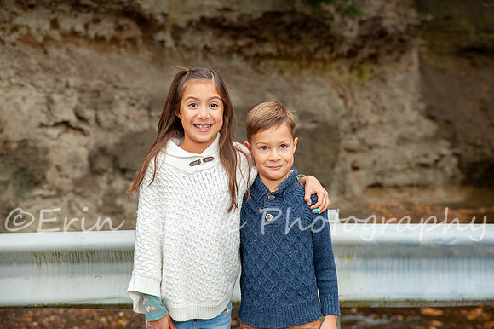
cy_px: 164
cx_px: 247
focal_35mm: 70
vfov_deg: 19.4
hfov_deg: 28.9
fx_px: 960
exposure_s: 1/160
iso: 400
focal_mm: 70
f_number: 5
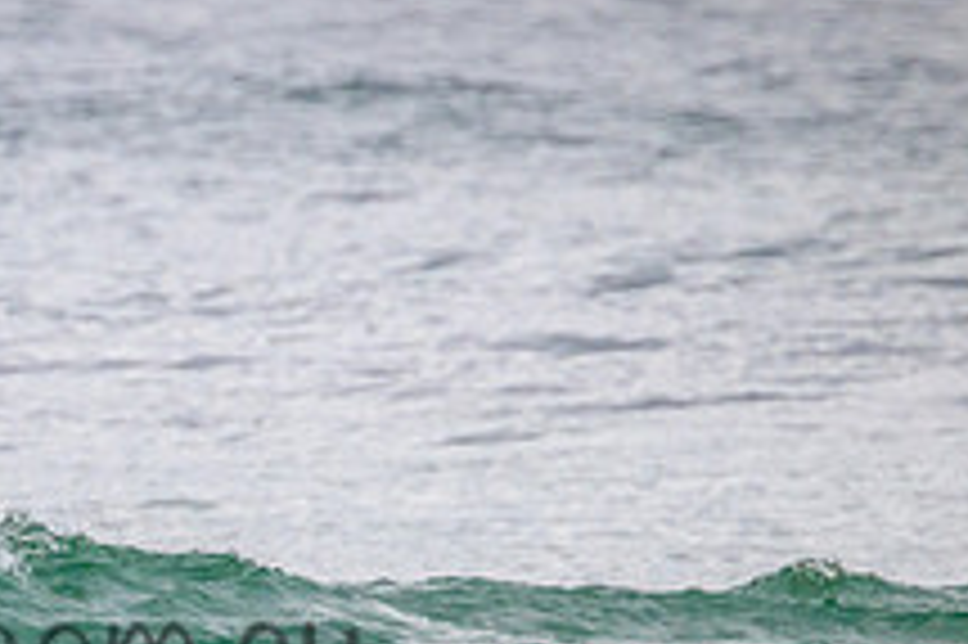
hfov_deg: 1.0
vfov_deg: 0.6
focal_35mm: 2163
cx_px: -117
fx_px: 58115
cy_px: 606
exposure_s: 1/2000
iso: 1600
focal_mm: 800
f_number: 11
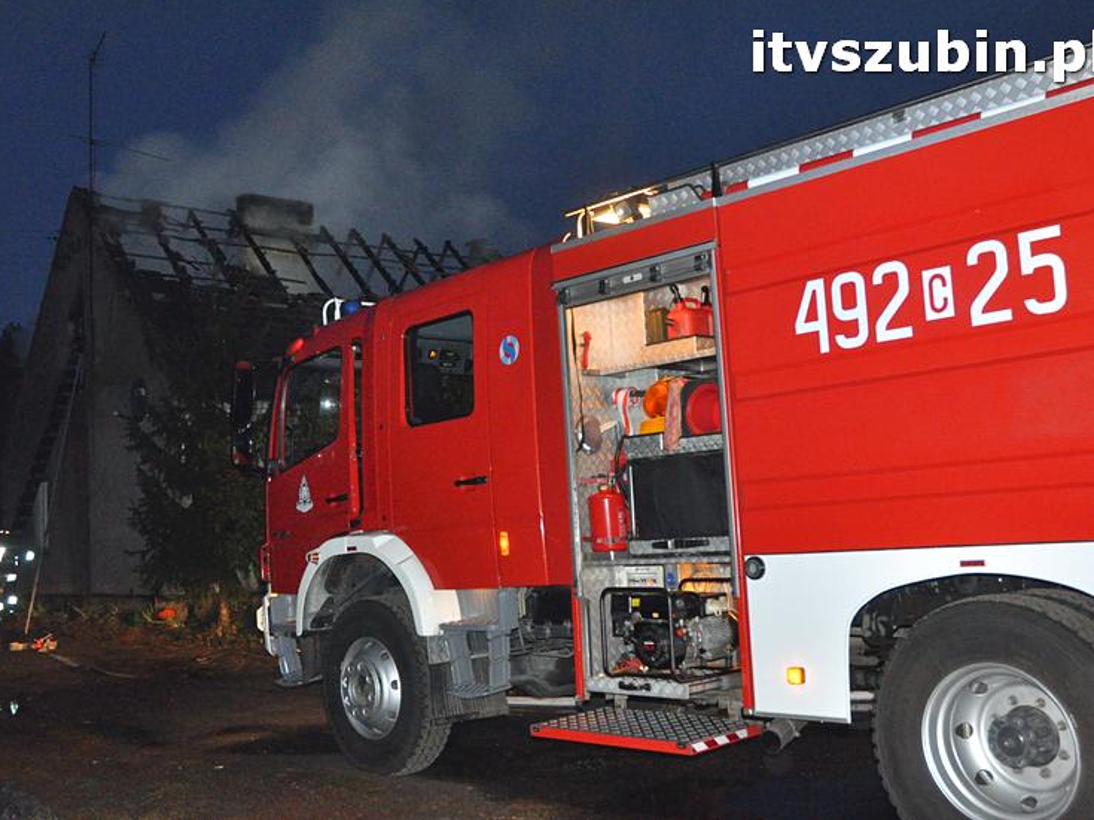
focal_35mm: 40
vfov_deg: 35.9
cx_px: 524
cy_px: 403
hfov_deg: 46.8
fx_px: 1264
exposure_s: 1/60
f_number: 5.6
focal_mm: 24
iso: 2500
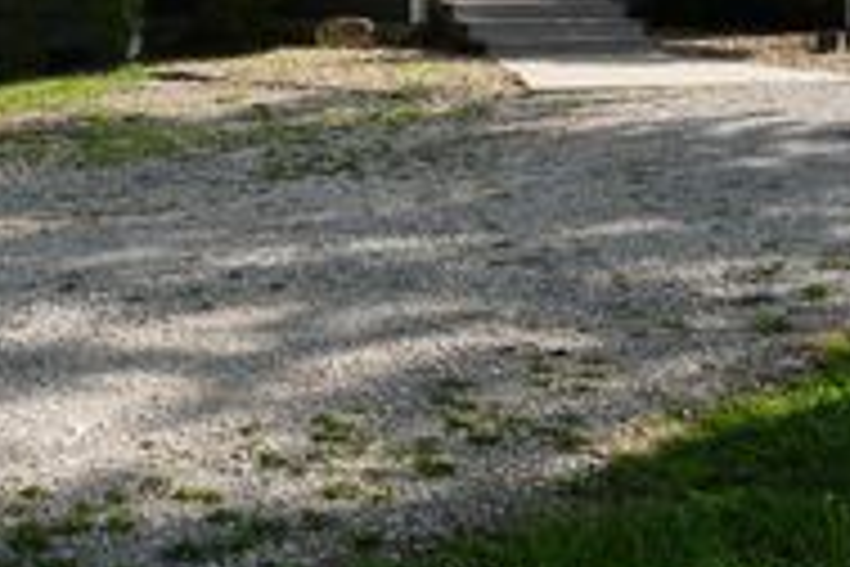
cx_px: 286
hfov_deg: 30.1
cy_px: -20
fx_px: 1572
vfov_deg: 19.7
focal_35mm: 67
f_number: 8
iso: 100
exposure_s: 1/125
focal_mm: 19.5
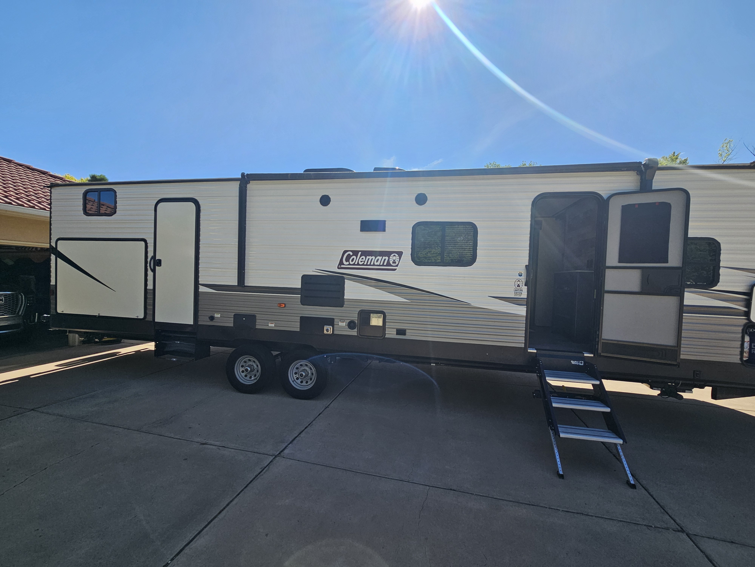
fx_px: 284
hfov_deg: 106.2
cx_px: 378
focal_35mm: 13
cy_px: 284
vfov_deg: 89.9
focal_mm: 2.2
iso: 50
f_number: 2.2
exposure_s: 1/1517
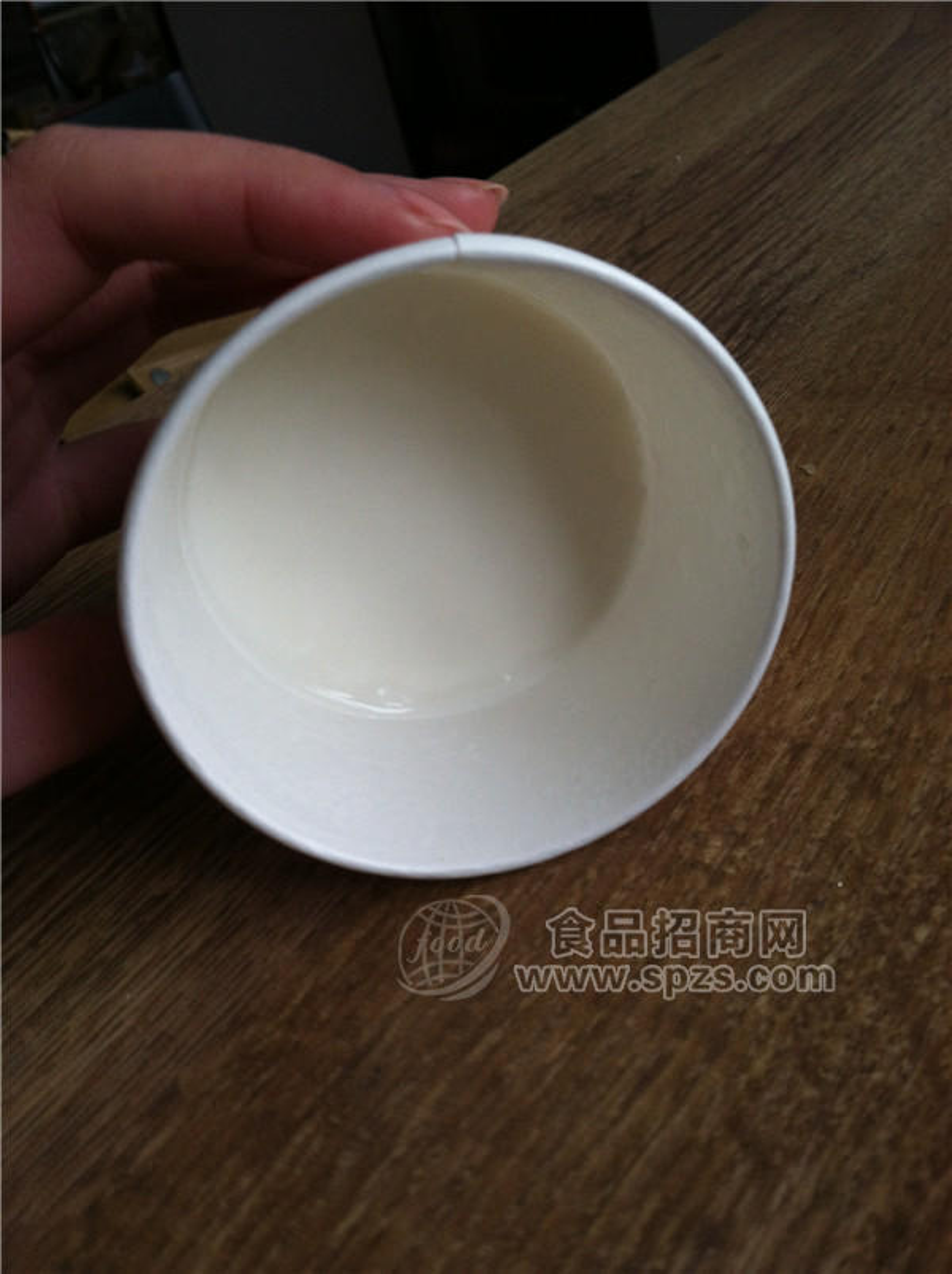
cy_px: 637
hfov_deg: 40.6
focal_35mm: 35
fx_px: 1286
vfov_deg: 52.7
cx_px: 476
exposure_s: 1/17
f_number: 2.8
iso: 125
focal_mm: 3.85
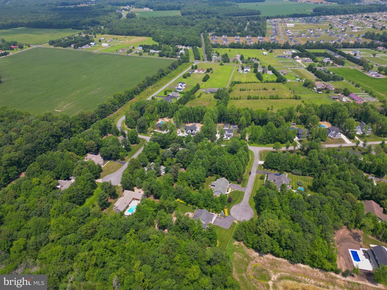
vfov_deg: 56.8
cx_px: 194
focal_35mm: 24
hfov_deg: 71.6
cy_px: 145
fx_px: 268
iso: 100
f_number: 1.7
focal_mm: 6.72
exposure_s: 1/60
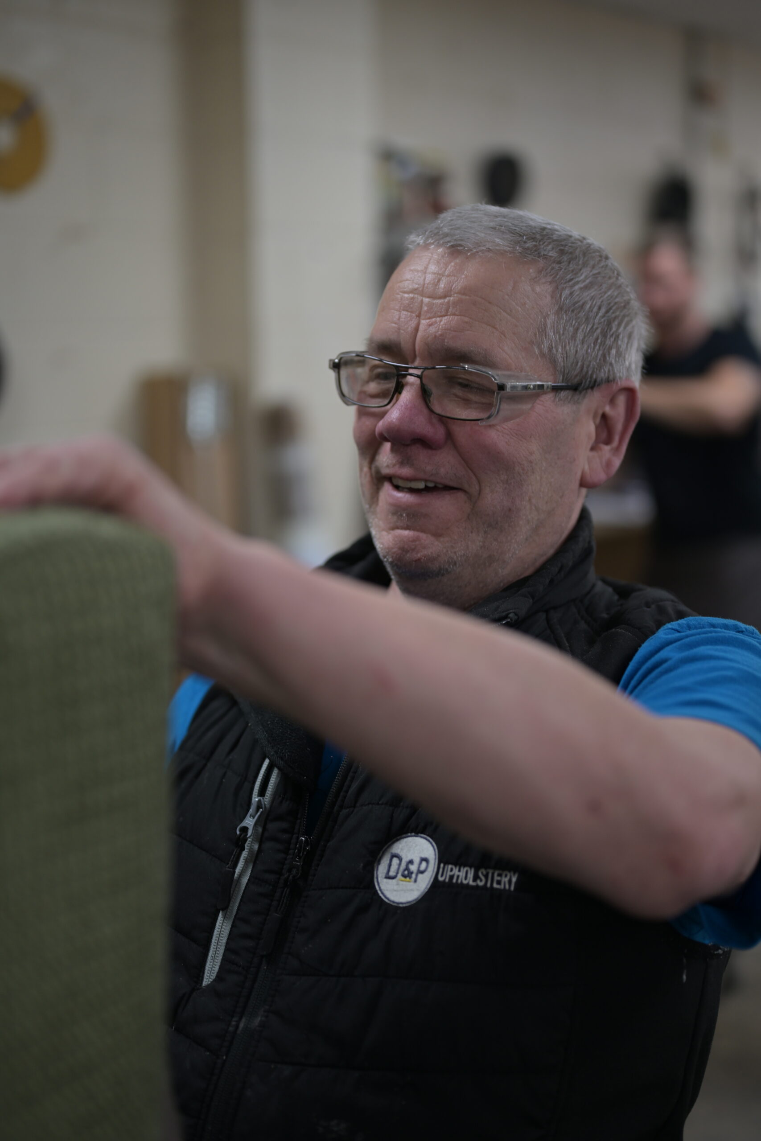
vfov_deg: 39.6
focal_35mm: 50
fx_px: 1585
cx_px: 380
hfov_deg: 27.0
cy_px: 570
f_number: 1.8
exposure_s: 1/125
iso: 200
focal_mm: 50
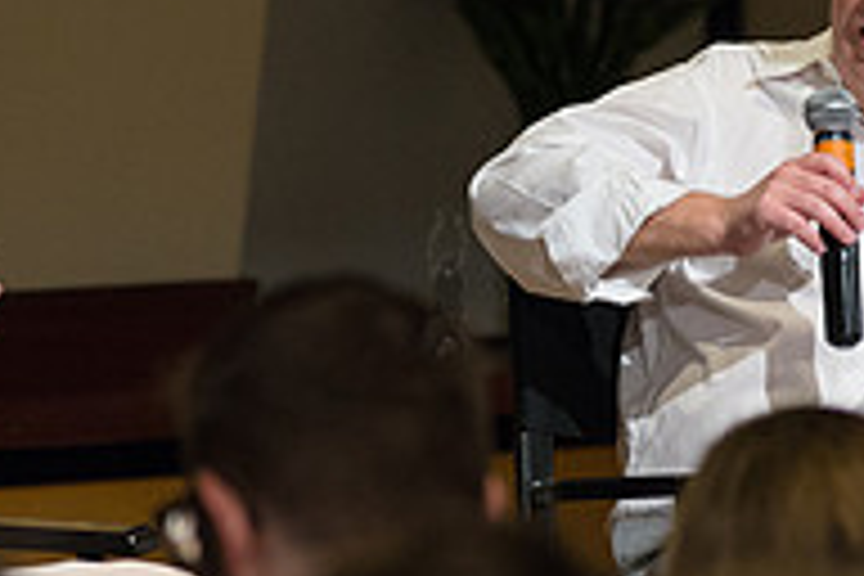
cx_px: 446
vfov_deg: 3.6
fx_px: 9047
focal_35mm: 377
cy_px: 277
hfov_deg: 5.5
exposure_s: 1/500
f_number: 4
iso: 2500
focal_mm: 125
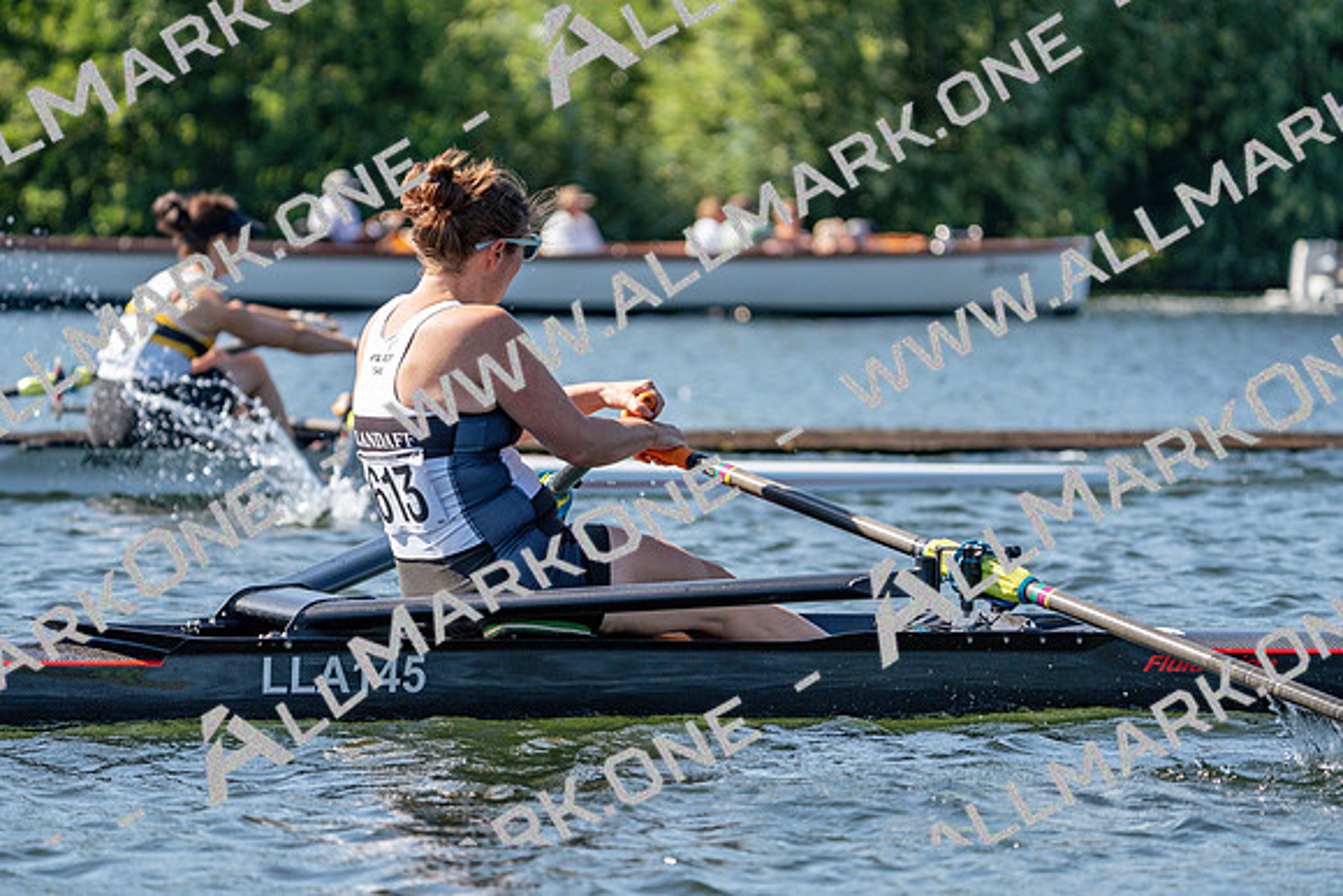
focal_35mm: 200
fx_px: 7463
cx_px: 672
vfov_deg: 6.9
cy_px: 448
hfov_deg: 10.3
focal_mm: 200
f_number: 5.6
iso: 400
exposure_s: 1/1600
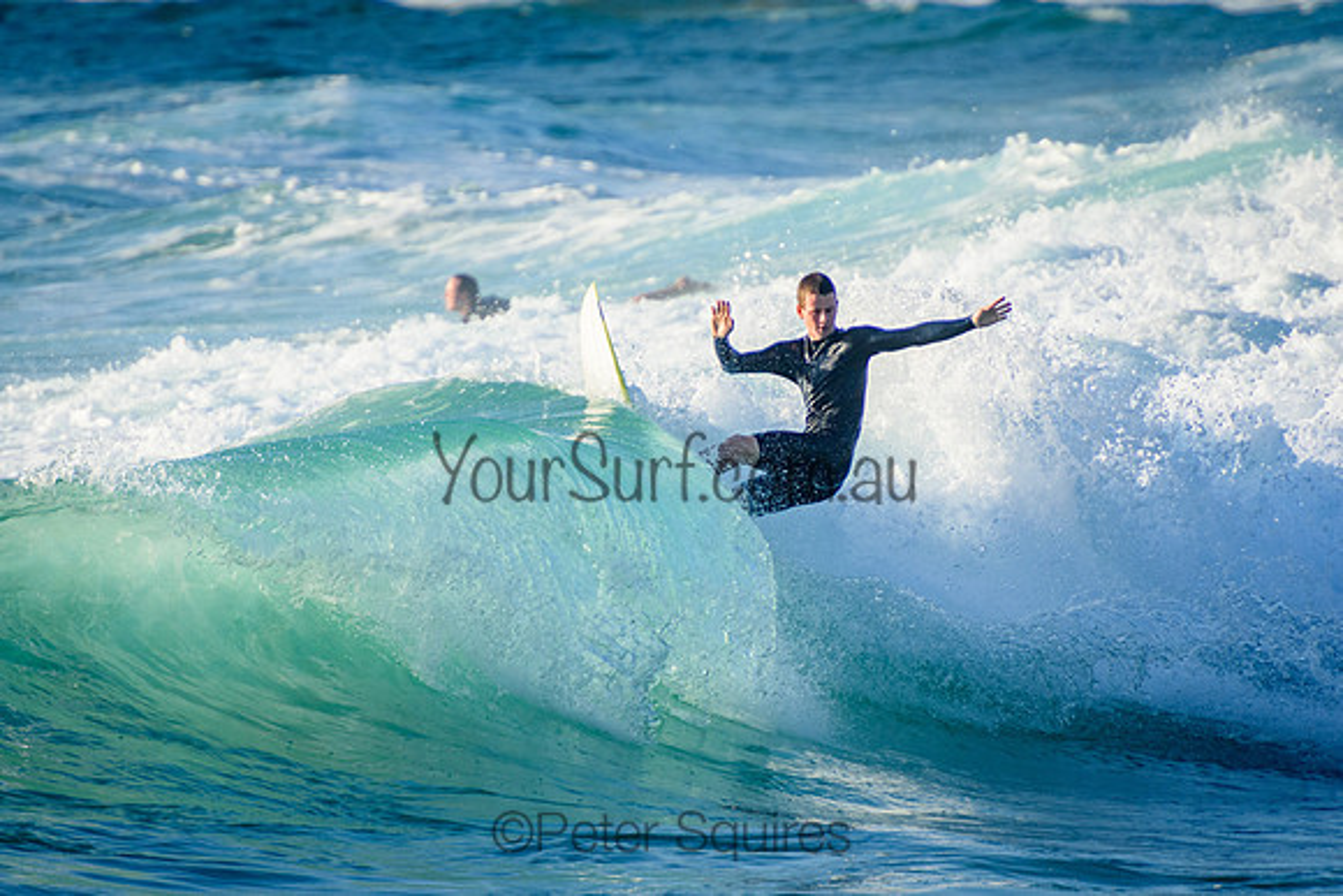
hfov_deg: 3.4
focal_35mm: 611
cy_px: 448
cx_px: 672
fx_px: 22780
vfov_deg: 2.3
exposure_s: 1/2000
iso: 500
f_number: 5.6
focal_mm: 400
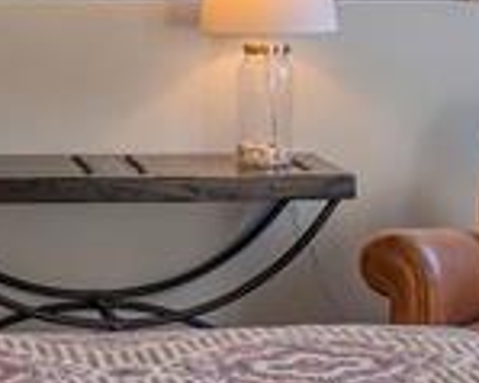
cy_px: 109
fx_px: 1828
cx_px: 138
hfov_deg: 14.9
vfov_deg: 11.9
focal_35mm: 129
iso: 320
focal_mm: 20
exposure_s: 1/200
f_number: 2.8
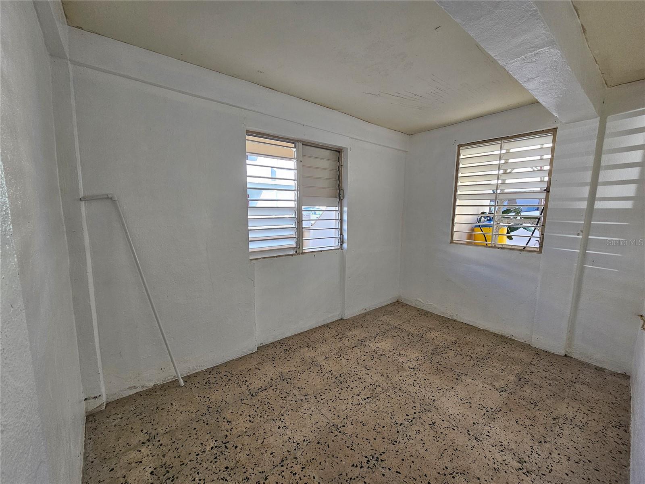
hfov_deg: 106.2
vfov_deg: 89.9
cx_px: 322
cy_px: 242
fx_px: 242
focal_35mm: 13
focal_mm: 2.2
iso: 80
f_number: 2.2
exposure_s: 1/60
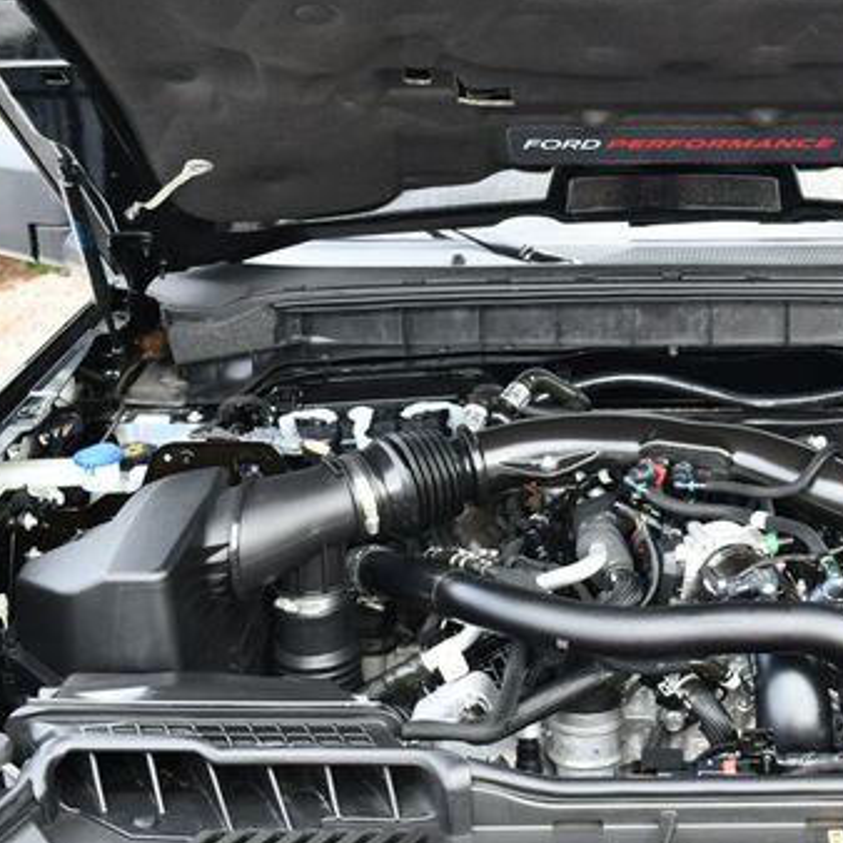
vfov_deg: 29.5
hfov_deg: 29.1
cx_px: 638
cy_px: 479
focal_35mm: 58
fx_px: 1598
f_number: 3.5
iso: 400
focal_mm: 18
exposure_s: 1/250
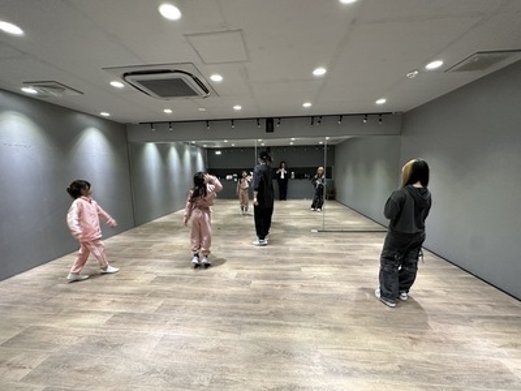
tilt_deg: -7.9
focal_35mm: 14
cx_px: 260
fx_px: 211
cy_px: 196
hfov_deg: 102.1
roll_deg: +0.7
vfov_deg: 85.7
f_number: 2.2
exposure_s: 1/60
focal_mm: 2.22
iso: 800
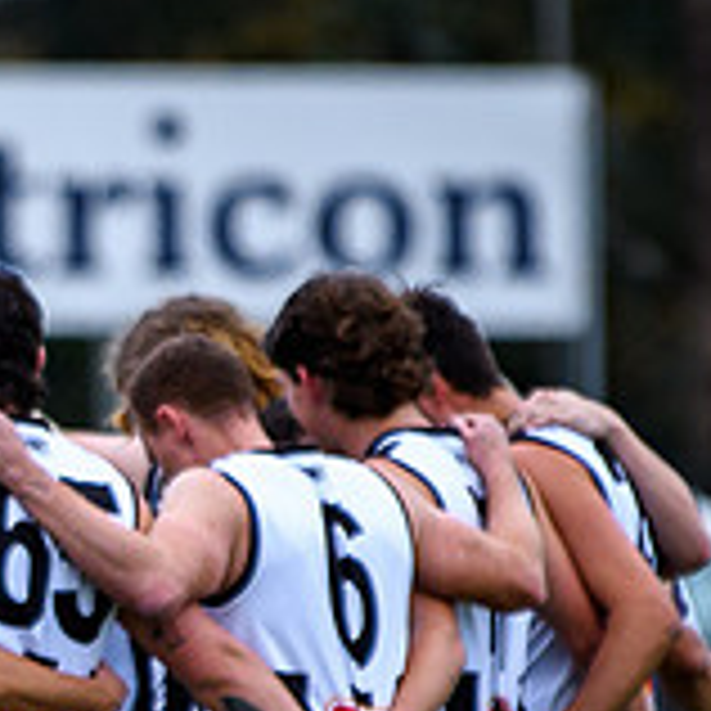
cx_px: -266
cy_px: 765
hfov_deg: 1.3
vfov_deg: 1.3
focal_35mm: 1362
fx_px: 31650
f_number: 2.8
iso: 140
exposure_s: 1/1600
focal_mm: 200
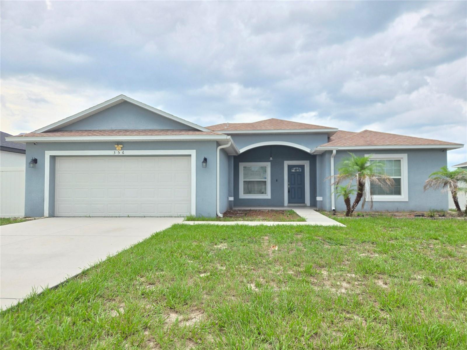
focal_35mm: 23
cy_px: 175
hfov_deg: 73.9
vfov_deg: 58.9
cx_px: 234
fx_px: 310
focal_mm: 5.4
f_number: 1.8
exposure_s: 1/1369
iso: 80
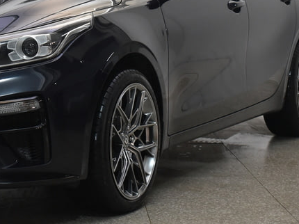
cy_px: 50
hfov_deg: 16.1
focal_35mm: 121
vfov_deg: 12.2
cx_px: 31
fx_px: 1045
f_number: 5
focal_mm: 40
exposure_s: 1/60
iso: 900
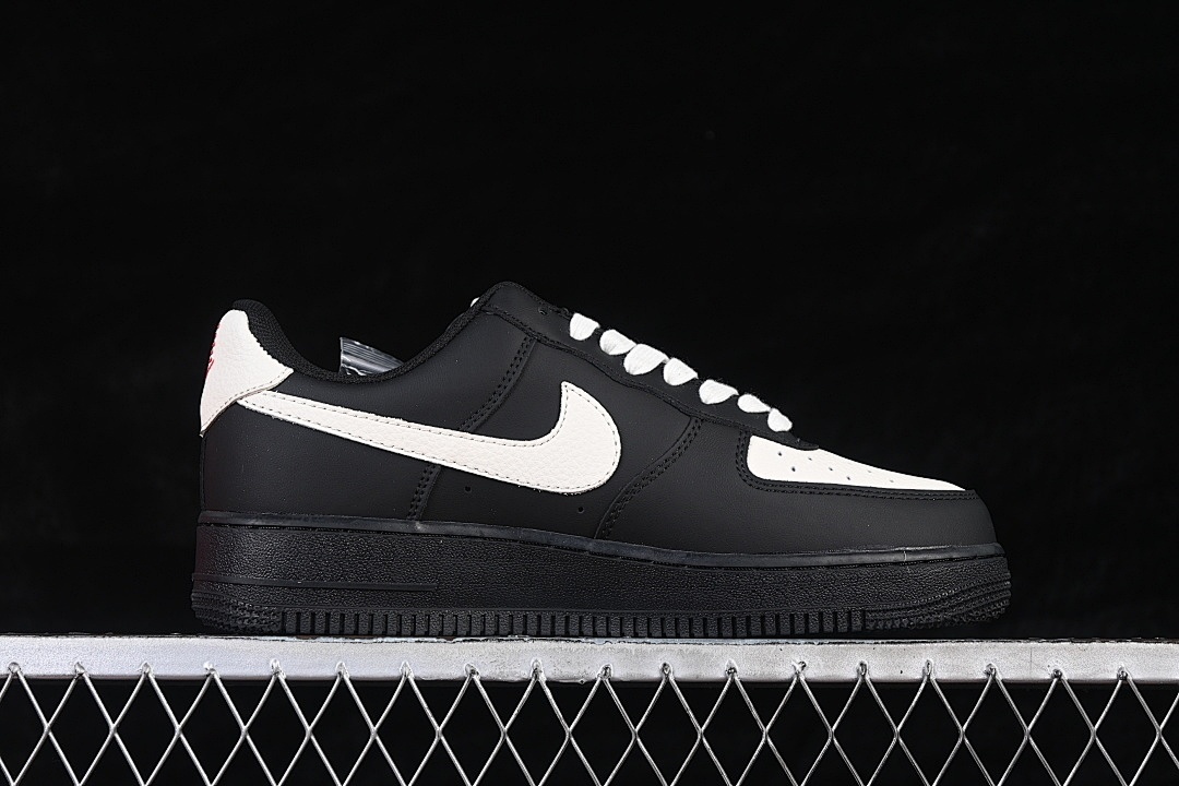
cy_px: 393
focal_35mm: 75
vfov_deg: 18.2
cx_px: 590
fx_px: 2456
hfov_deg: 27.0
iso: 160
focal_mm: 50
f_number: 6.3
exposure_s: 1/50
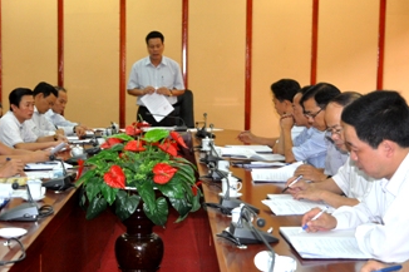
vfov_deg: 19.4
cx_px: 134
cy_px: 139
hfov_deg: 28.7
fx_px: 795
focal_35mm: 70
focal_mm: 34
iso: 800
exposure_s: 1/60
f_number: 4
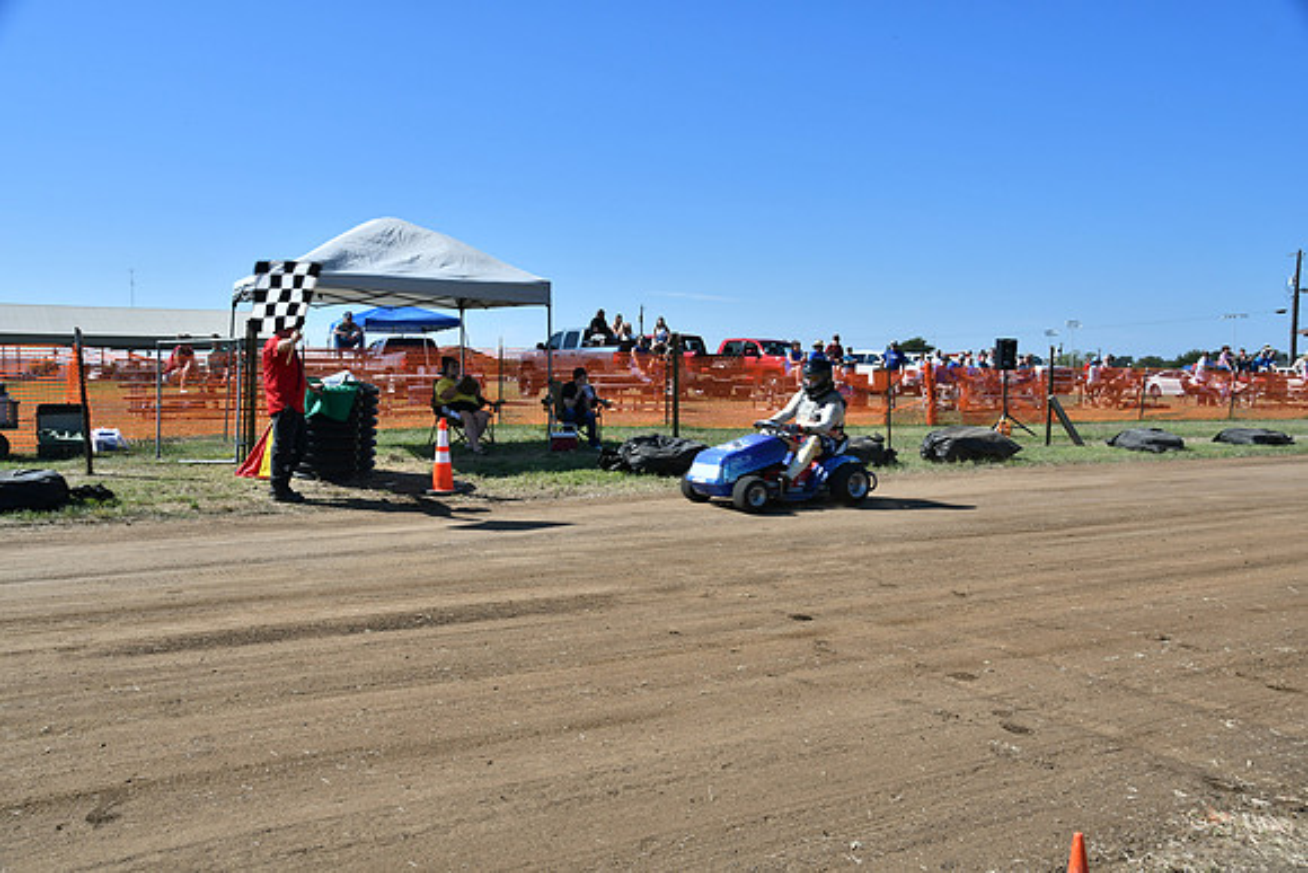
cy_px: 436
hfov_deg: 57.2
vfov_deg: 40.0
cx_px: 654
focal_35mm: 33
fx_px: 1199
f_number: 9
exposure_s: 1/320
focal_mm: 22
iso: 100
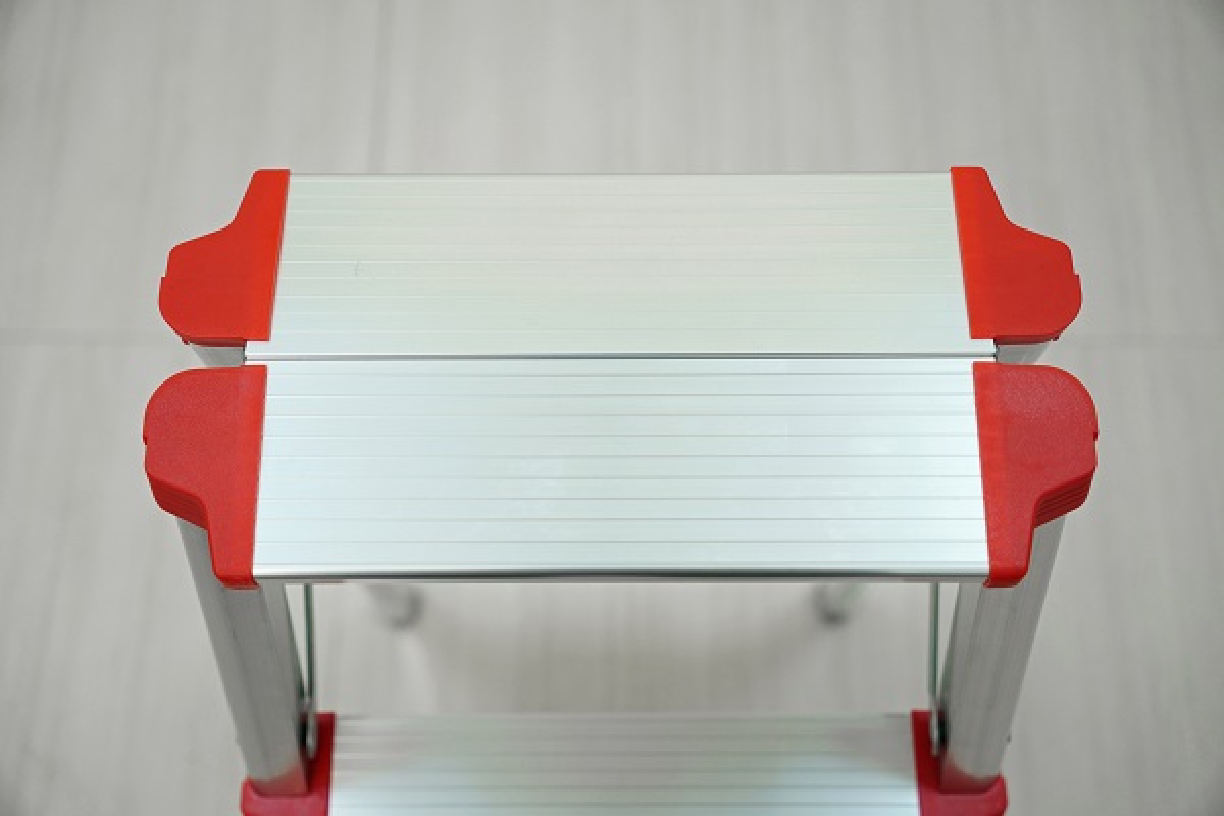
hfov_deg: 39.4
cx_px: 612
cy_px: 408
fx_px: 1708
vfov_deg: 26.9
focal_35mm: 50
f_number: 2.8
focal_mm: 33.5
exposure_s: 1/100
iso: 500
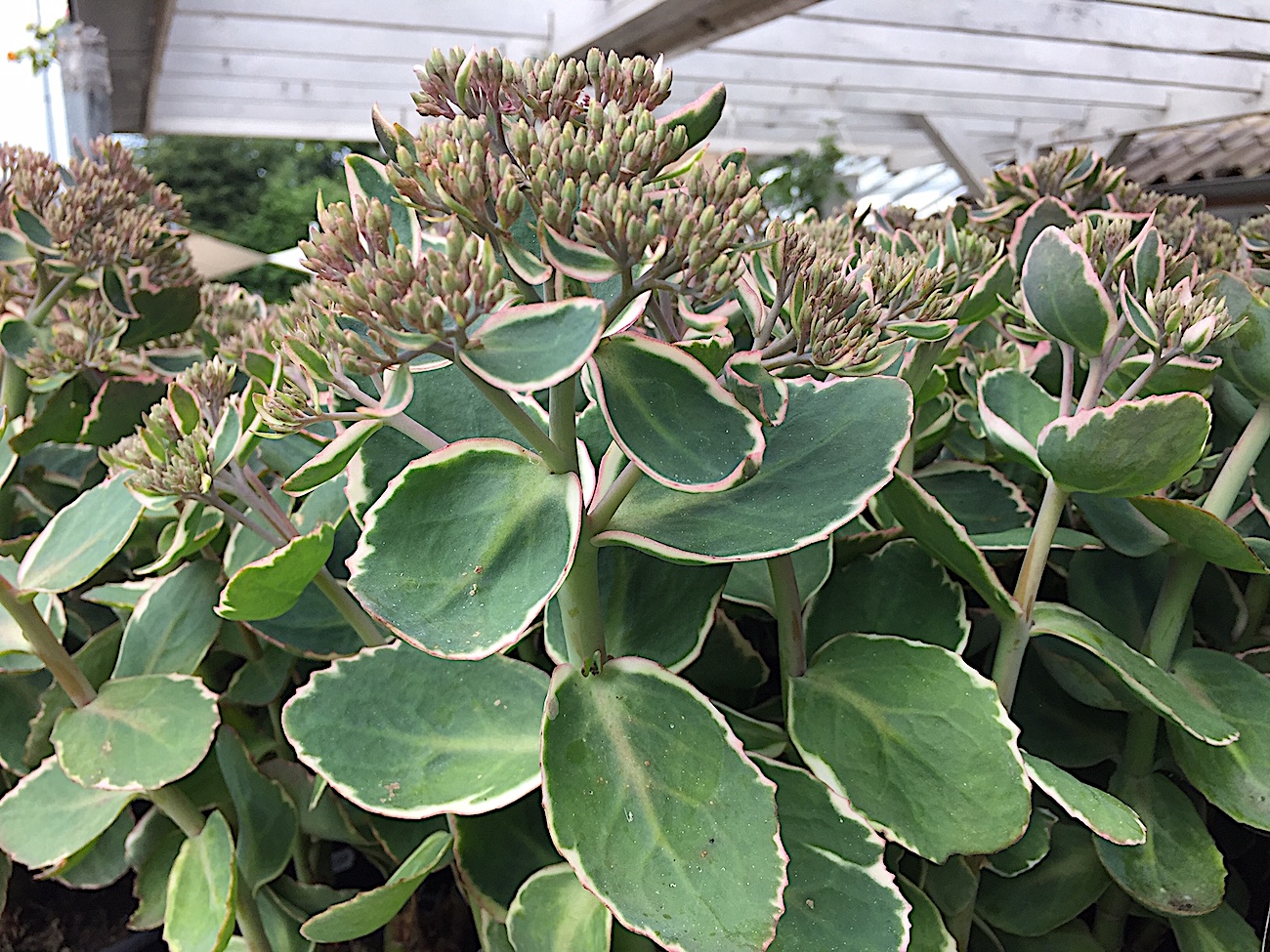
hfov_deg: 61.7
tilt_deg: -10.1
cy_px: 476
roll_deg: +1.3
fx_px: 1064
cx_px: 635
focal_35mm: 29
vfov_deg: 48.2
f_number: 2.2
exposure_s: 1/204
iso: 32
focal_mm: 4.15
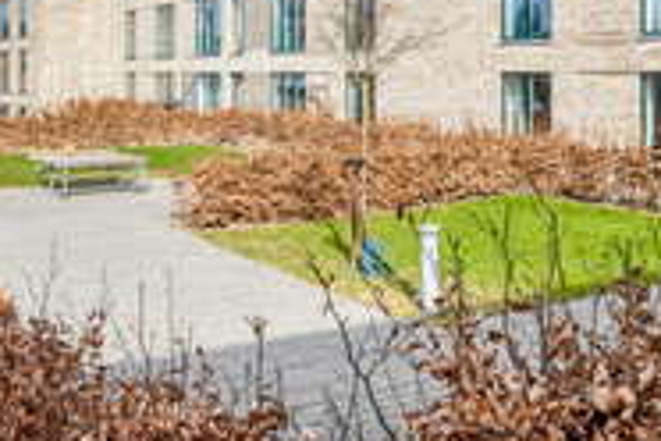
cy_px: 75
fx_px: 810
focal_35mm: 44
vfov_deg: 29.6
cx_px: 142
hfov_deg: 42.6
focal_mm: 19.5
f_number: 11
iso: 100
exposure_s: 1/160
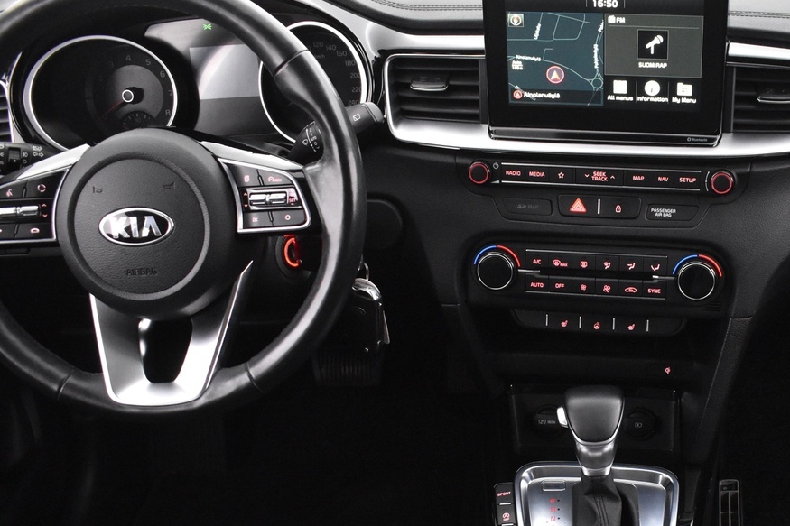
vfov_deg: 26.3
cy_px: 453
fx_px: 1097
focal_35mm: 50
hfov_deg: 38.6
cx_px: 586
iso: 3200
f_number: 3.5
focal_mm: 18
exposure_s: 1/20
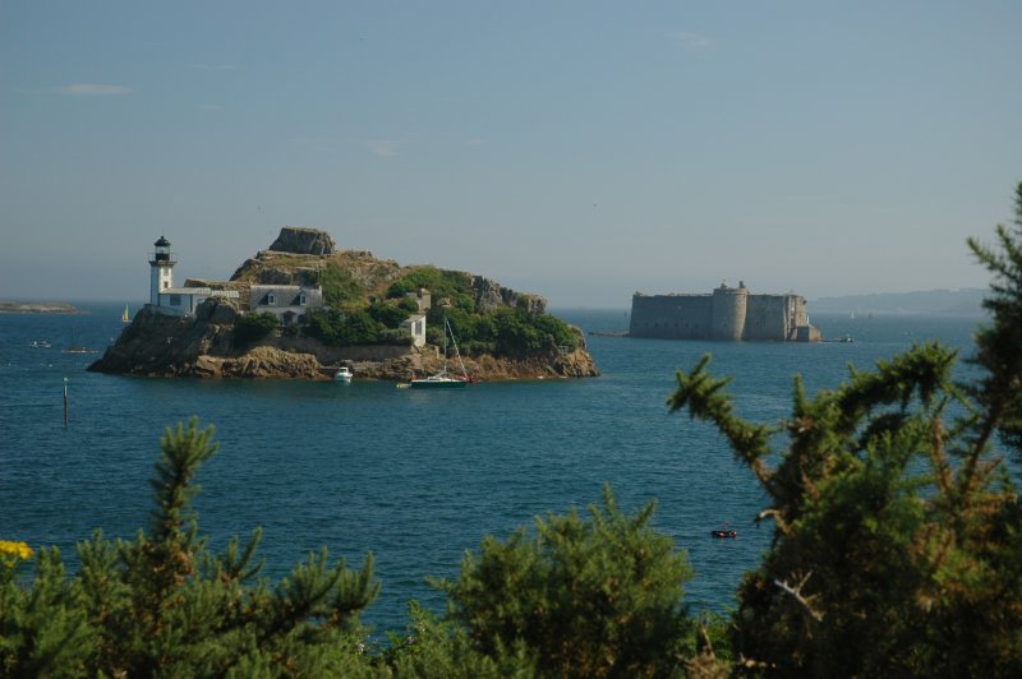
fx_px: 2127
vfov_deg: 18.2
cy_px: 340
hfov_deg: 27.0
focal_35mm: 75
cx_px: 511
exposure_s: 1/160
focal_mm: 50
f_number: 7.1
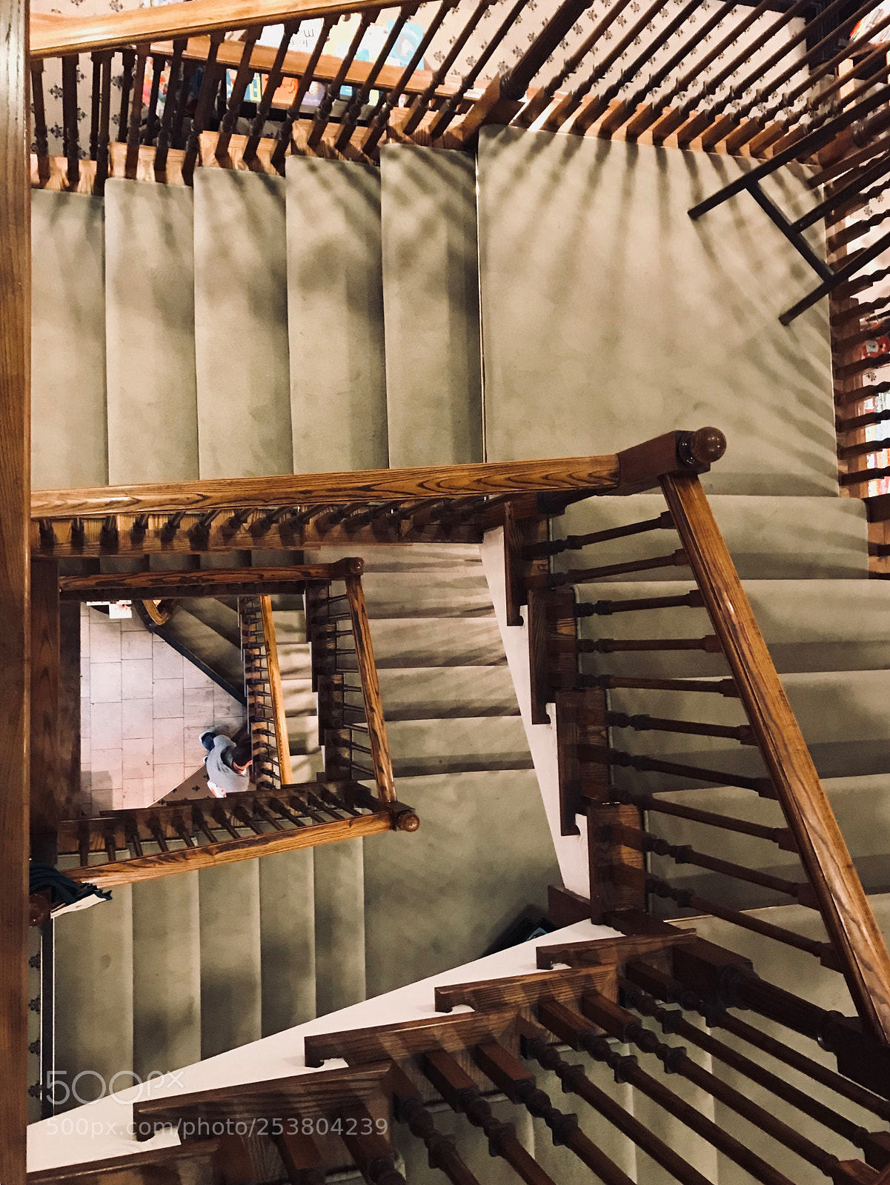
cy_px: 592
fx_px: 959
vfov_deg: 63.4
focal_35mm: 28
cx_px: 445
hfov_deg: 49.8
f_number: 1.8
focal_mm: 3.99
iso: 80
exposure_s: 1/8
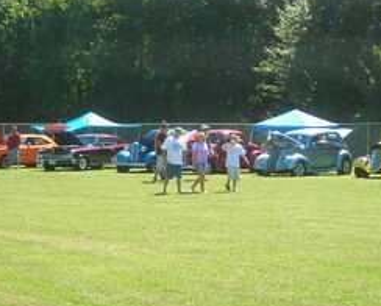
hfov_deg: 15.6
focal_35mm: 123
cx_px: 105
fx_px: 1389
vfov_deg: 12.6
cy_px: 139
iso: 50
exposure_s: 1/137
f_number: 4.2
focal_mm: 12.7
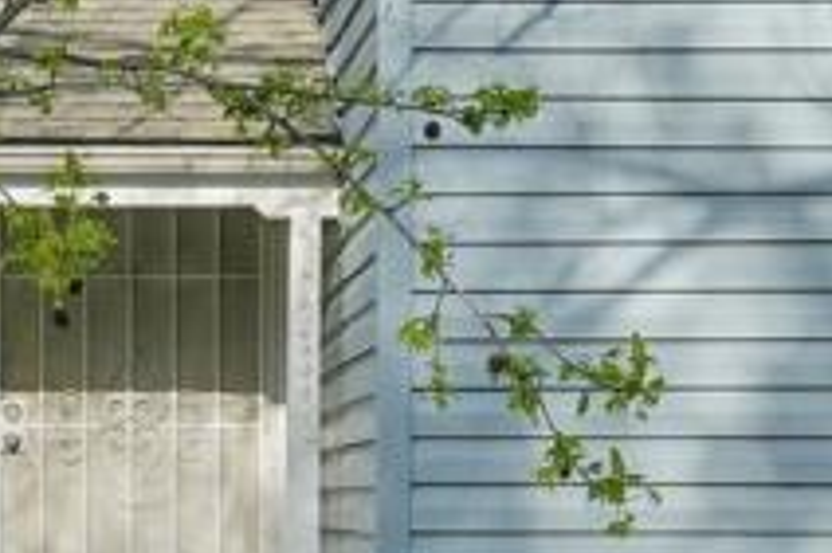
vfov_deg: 7.5
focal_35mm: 181
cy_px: 669
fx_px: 4169
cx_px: 47
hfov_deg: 11.3
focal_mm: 25.5
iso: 400
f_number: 8
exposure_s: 1/800
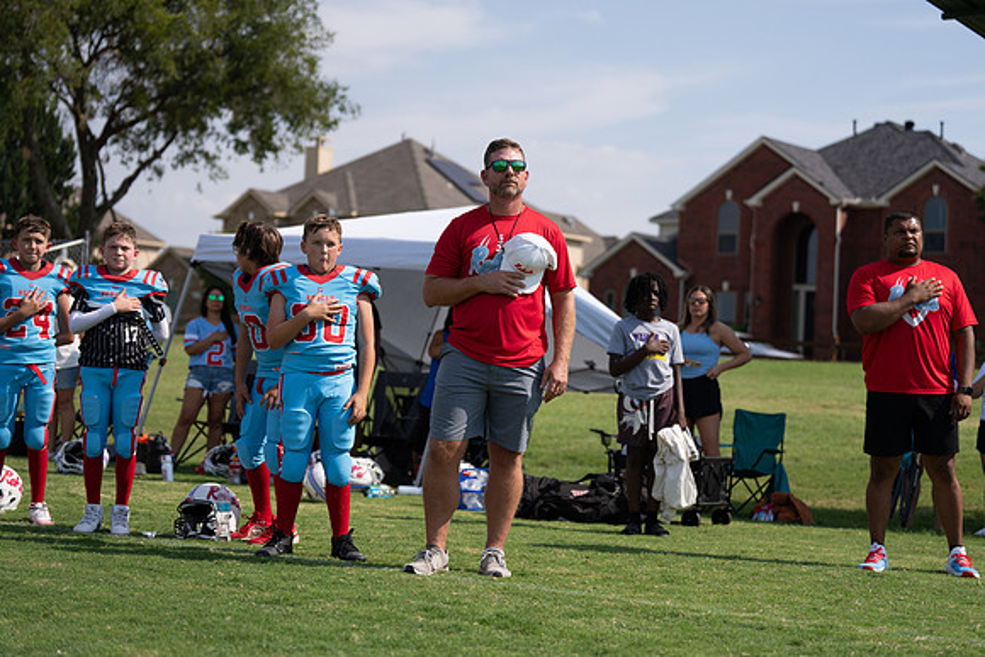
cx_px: 492
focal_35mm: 70
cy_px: 328
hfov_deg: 28.8
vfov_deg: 19.5
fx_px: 1916
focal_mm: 70
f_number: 2.8
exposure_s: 1/2000
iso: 100
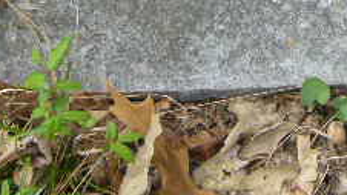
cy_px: -123
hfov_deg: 19.4
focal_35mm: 108
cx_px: 327
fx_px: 993
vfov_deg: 10.7
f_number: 2.8
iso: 80
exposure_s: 1/250
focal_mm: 5.8
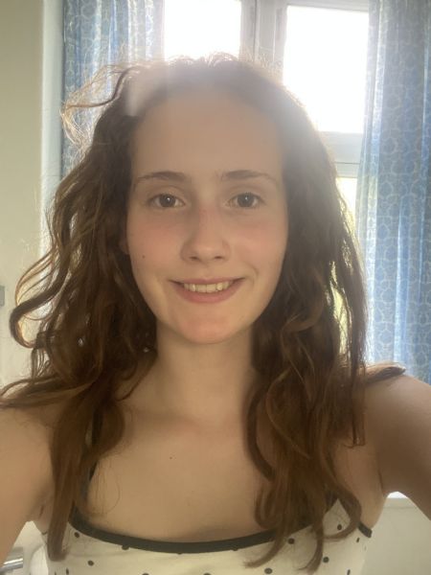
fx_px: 498
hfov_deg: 46.8
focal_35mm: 30
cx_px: 216
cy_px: 288
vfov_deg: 60.0
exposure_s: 1/55
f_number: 2.2
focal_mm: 2.71
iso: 400
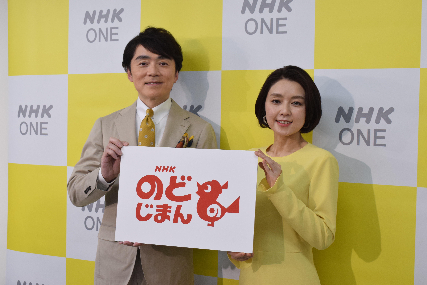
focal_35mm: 57
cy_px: 142
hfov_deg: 35.1
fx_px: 676
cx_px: 214
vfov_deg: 23.8
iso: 1250
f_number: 7.1
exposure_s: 1/200
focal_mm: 38
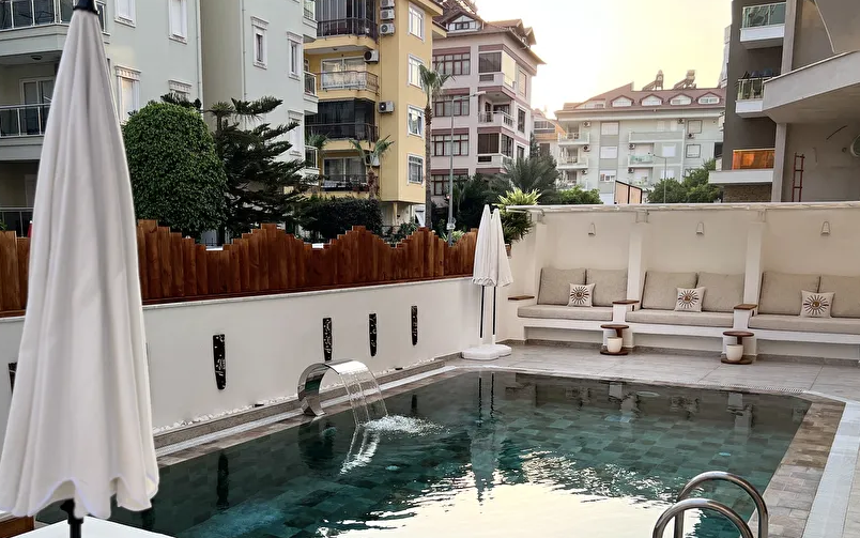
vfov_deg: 34.0
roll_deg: -0.1
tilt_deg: -9.3
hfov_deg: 52.7
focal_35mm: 37
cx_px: 391
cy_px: 375
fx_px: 867
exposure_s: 1/1147
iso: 50
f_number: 1.5
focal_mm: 5.7
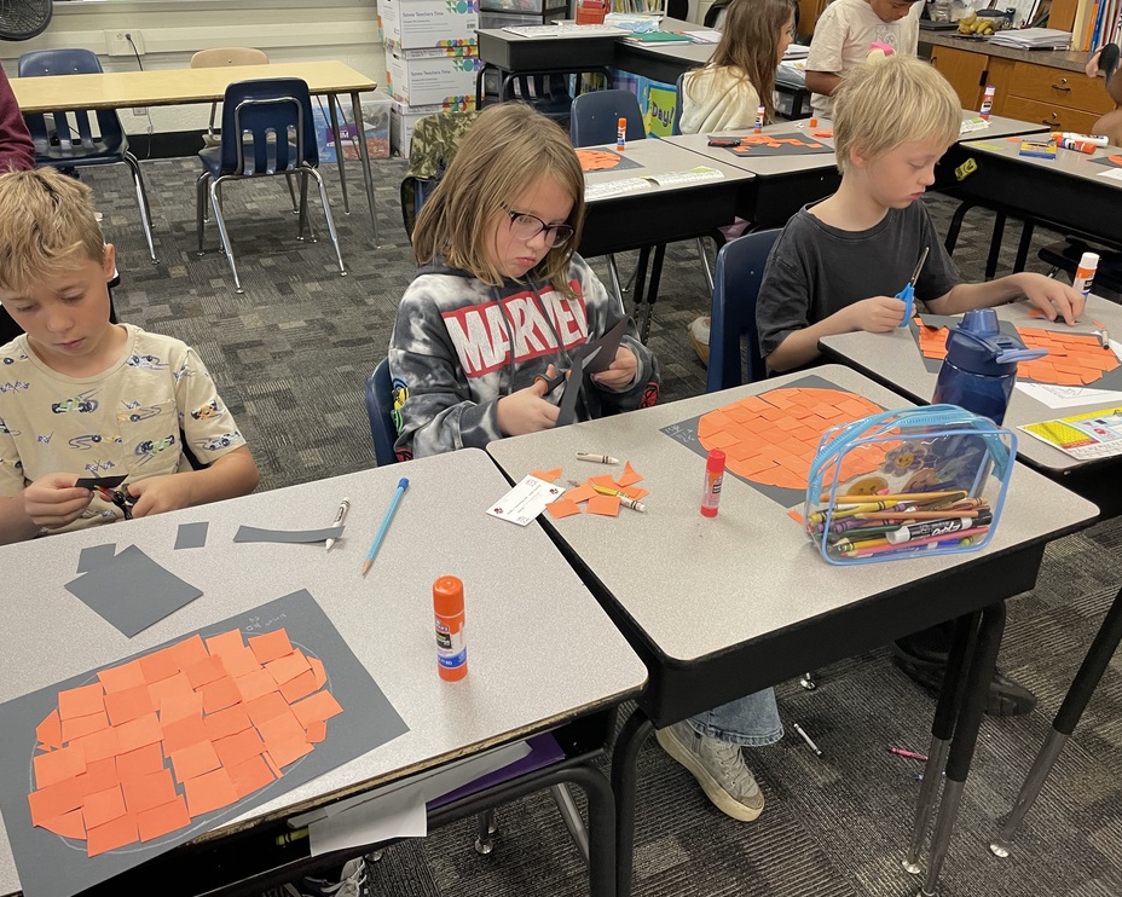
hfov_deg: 62.2
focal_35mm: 28
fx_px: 930
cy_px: 446
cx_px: 539
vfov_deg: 51.5
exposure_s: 1/60
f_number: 1.6
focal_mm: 4.2
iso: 160
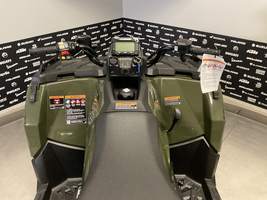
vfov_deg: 48.2
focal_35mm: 29
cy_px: 100
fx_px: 224
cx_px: 134
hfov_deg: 61.7
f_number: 1.8
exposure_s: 1/30
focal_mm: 3
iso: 250
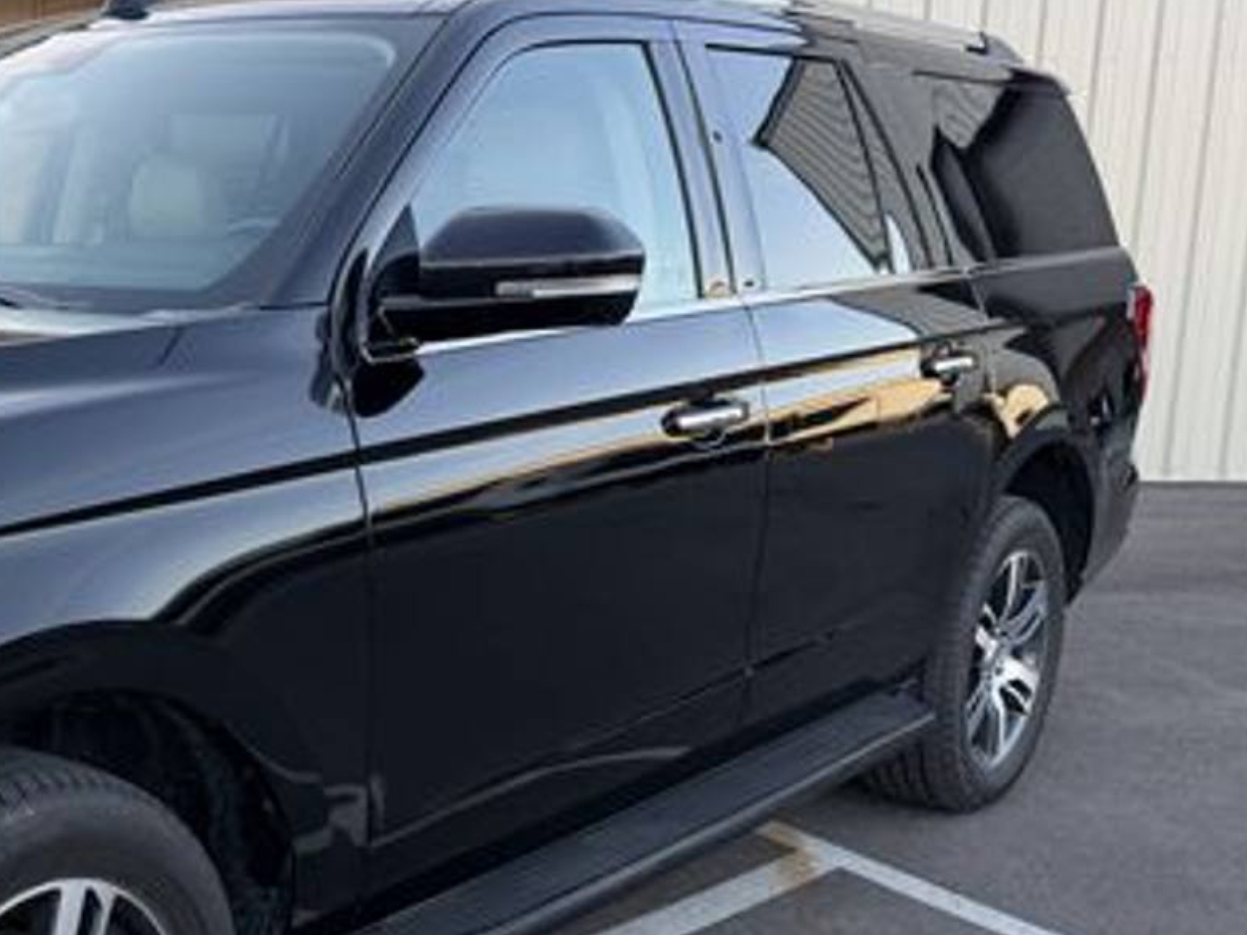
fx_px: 1765
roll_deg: -0.7
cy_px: 592
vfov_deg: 29.5
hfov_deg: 36.0
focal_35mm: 49
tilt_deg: -9.7
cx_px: 68
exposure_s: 1/298
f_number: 1.78
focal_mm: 6.76
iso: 80
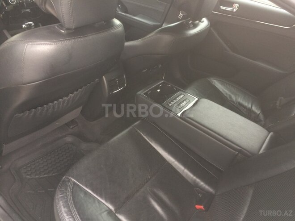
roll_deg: -11.3
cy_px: 110
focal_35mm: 29
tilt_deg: -36.2
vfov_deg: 48.2
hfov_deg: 61.7
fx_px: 247
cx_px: 148
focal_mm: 4.15
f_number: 2.2
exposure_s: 1/50
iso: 40
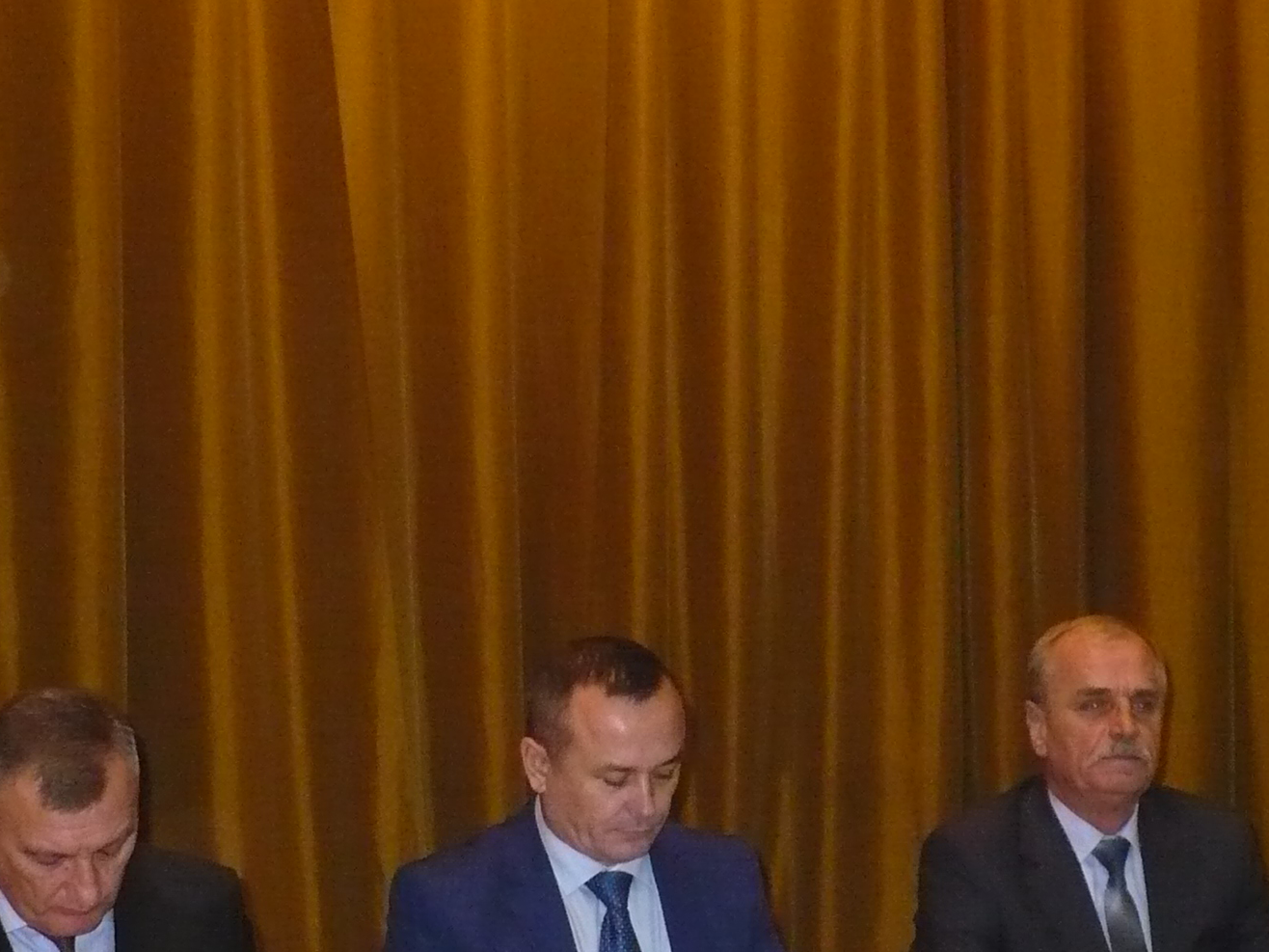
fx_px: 2639
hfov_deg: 26.8
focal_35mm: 72
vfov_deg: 20.2
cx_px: 869
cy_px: 754
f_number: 2.8
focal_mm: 6.1
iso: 500
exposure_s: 1/30
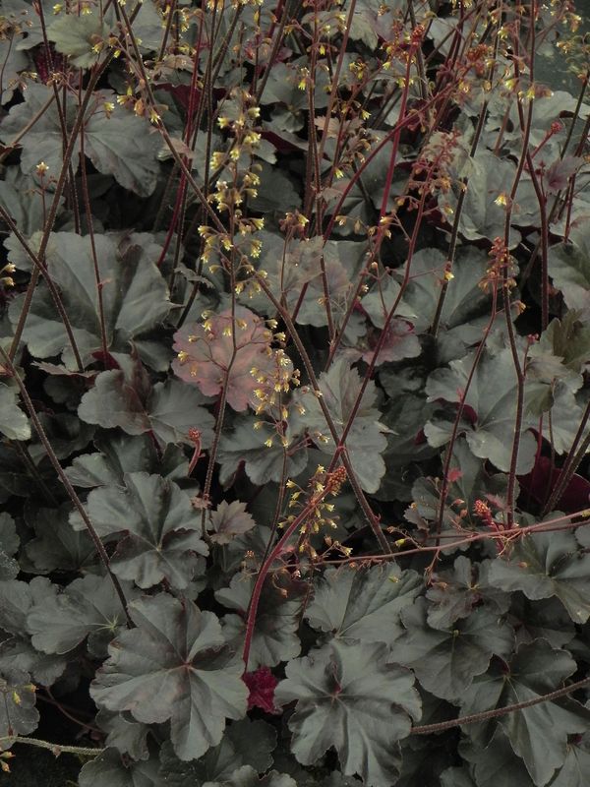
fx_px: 2386
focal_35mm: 105
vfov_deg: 18.7
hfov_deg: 14.1
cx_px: 295
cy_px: 394
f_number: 4.5
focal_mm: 18.8
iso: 160
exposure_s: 1/40
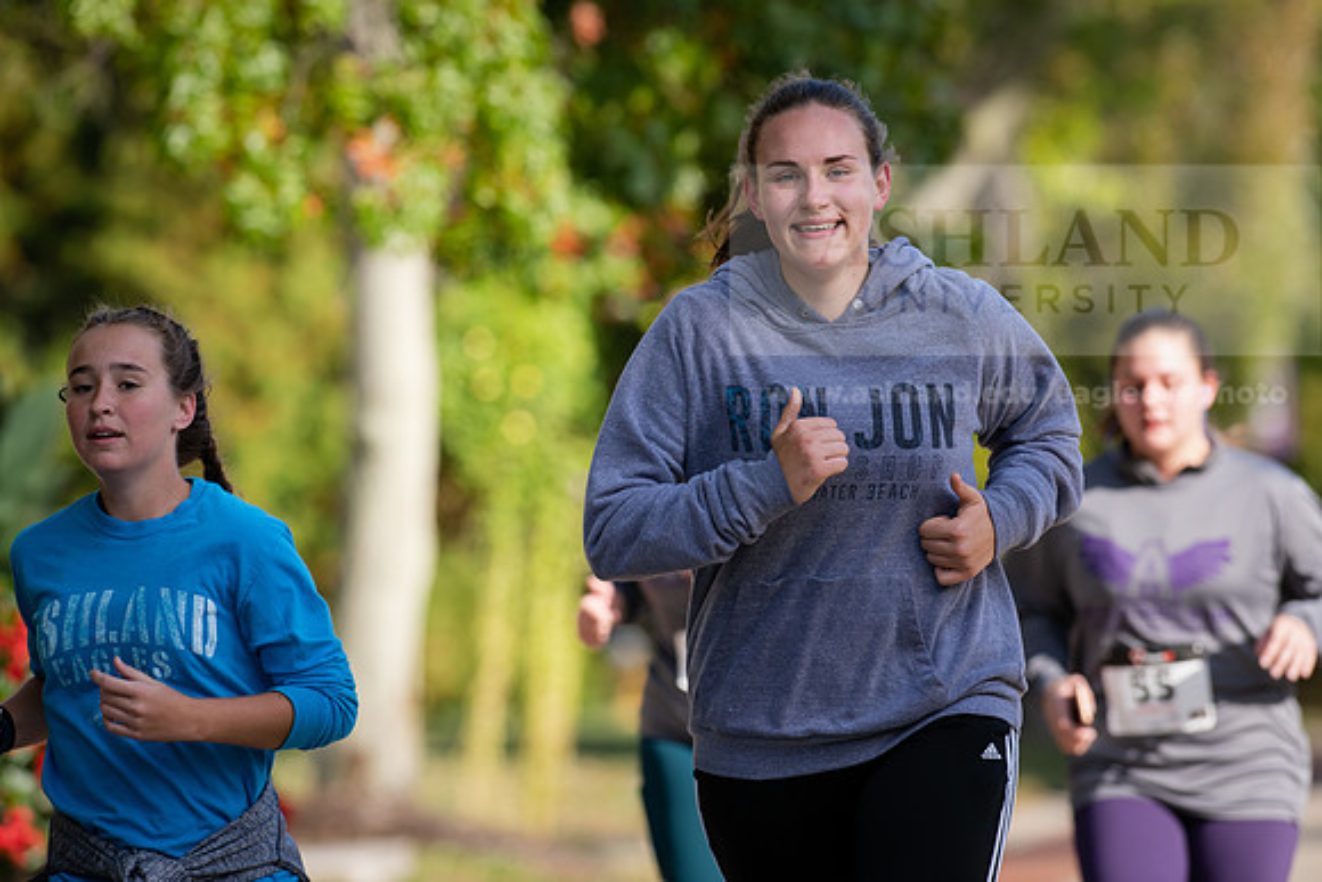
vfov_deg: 4.6
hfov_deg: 6.9
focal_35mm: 300
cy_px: 441
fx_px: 11019
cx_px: 661
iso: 250
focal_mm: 300
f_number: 5
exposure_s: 1/640
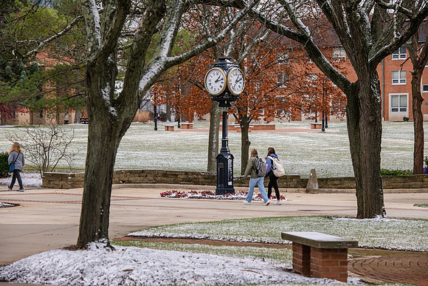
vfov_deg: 10.2
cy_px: 143
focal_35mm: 135
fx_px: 1605
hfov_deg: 15.2
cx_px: 214
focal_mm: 135
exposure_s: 1/500
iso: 800
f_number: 7.1
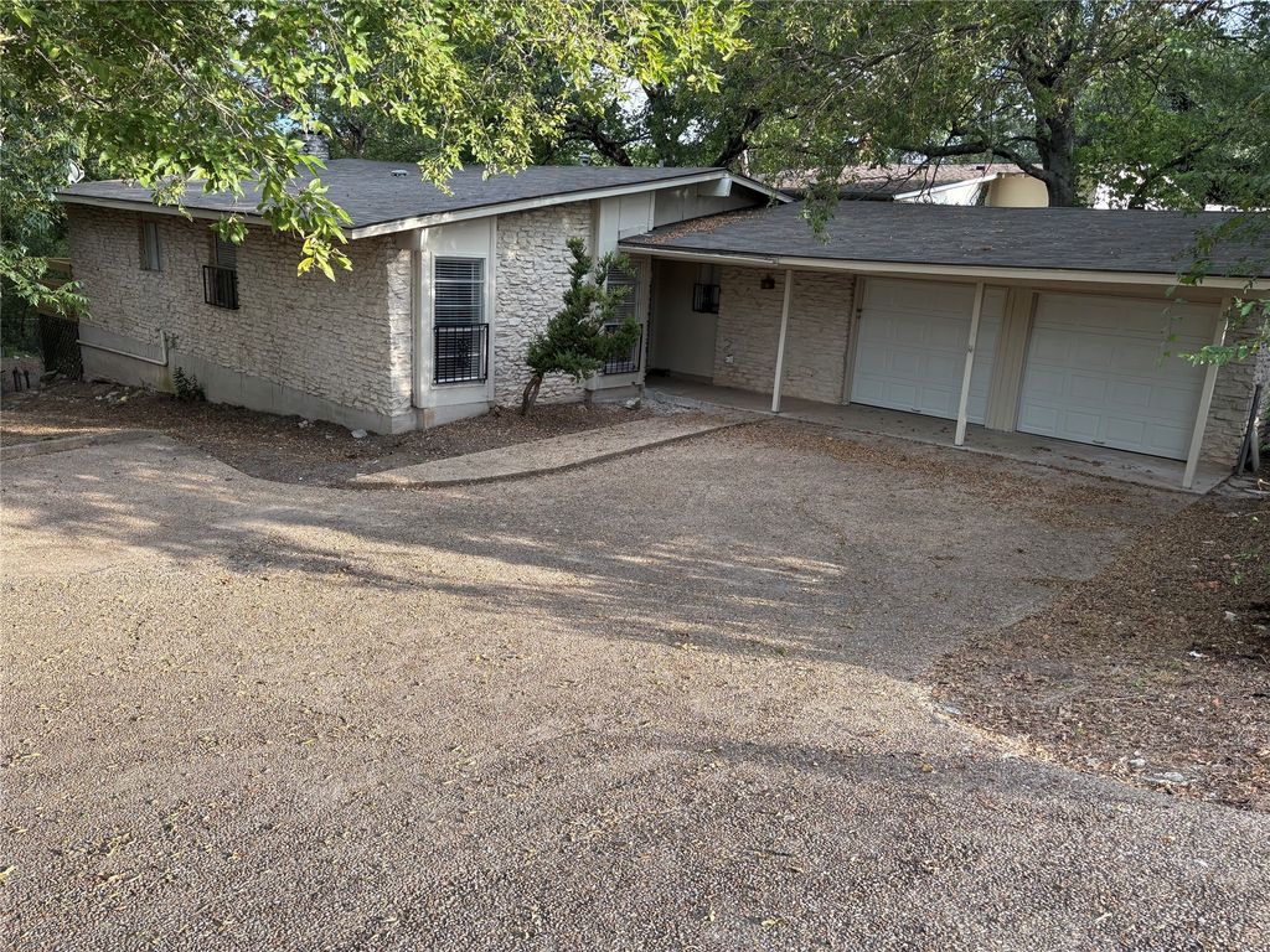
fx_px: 954
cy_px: 476
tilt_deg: -14.9
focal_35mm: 26
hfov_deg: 67.3
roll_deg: -3.5
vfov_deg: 53.1
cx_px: 635
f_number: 1.6
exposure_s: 1/359
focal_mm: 5.96
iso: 50
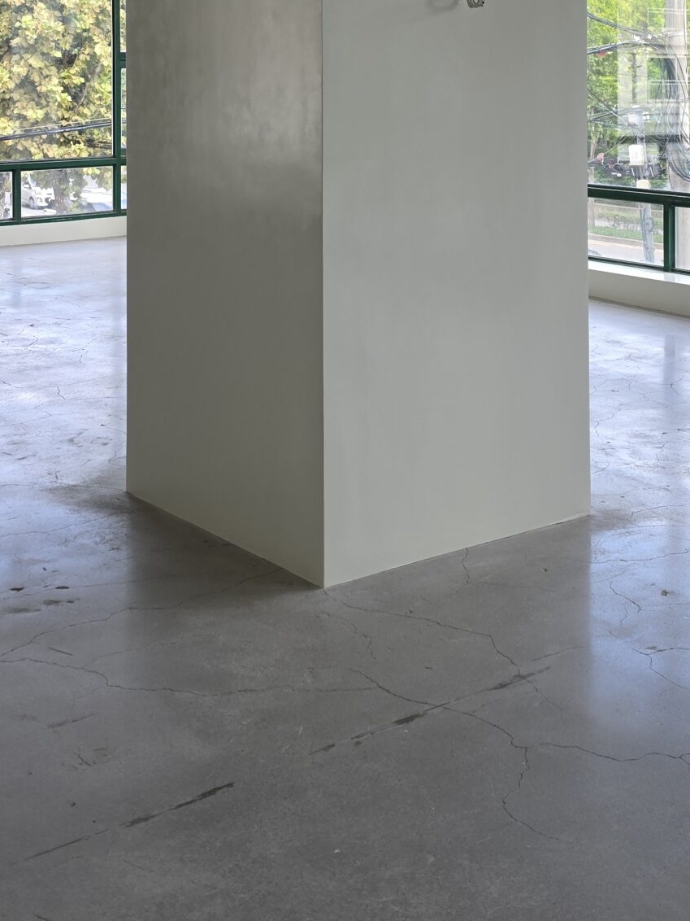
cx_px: 391
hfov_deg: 28.0
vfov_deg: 34.4
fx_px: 1382
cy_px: 59
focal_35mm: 52
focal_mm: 6.5
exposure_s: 1/180
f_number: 1.4
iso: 40
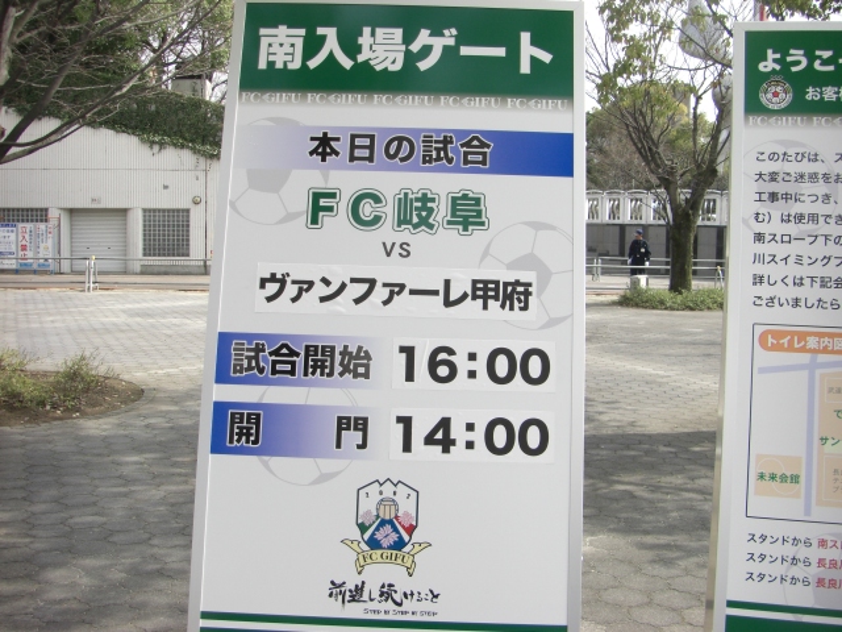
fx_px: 924
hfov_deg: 49.0
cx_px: 421
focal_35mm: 38
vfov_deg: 37.7
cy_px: 316
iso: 64
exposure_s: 1/320
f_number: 3.4
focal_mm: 6.3
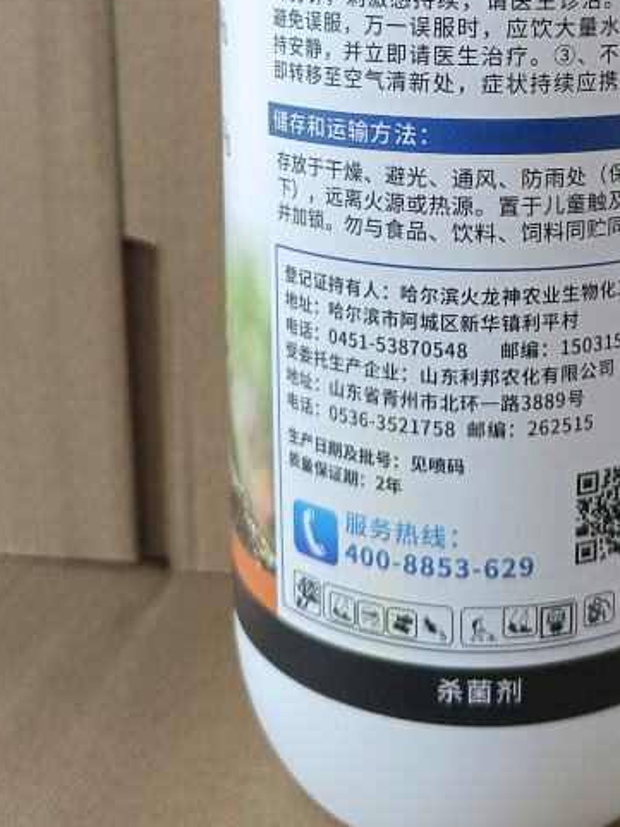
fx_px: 1217
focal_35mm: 51
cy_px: 66
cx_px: 472
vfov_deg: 35.1
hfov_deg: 28.1
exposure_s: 1/100
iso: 1081
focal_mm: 5.59
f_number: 1.88
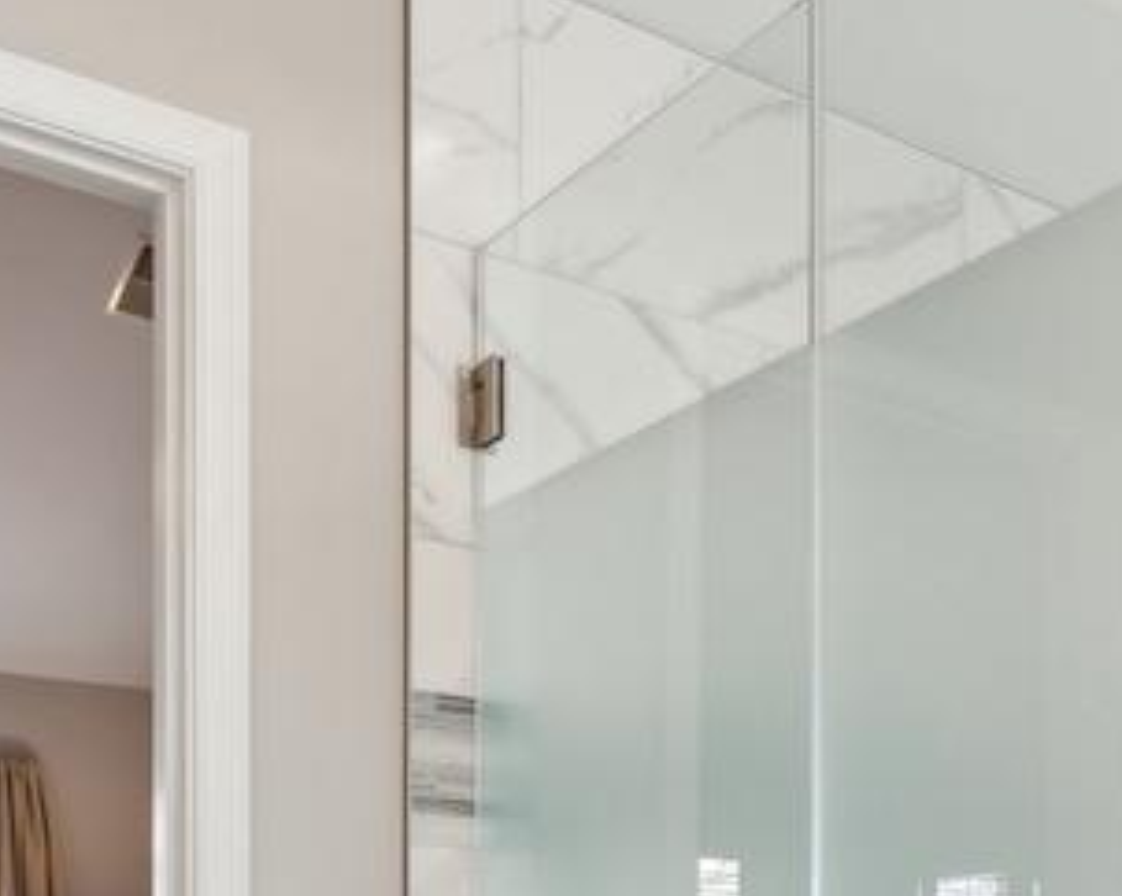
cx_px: 1022
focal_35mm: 54
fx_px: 1792
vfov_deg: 25.0
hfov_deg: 32.9
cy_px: 1105
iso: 200
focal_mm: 17
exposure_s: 1/20
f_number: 8
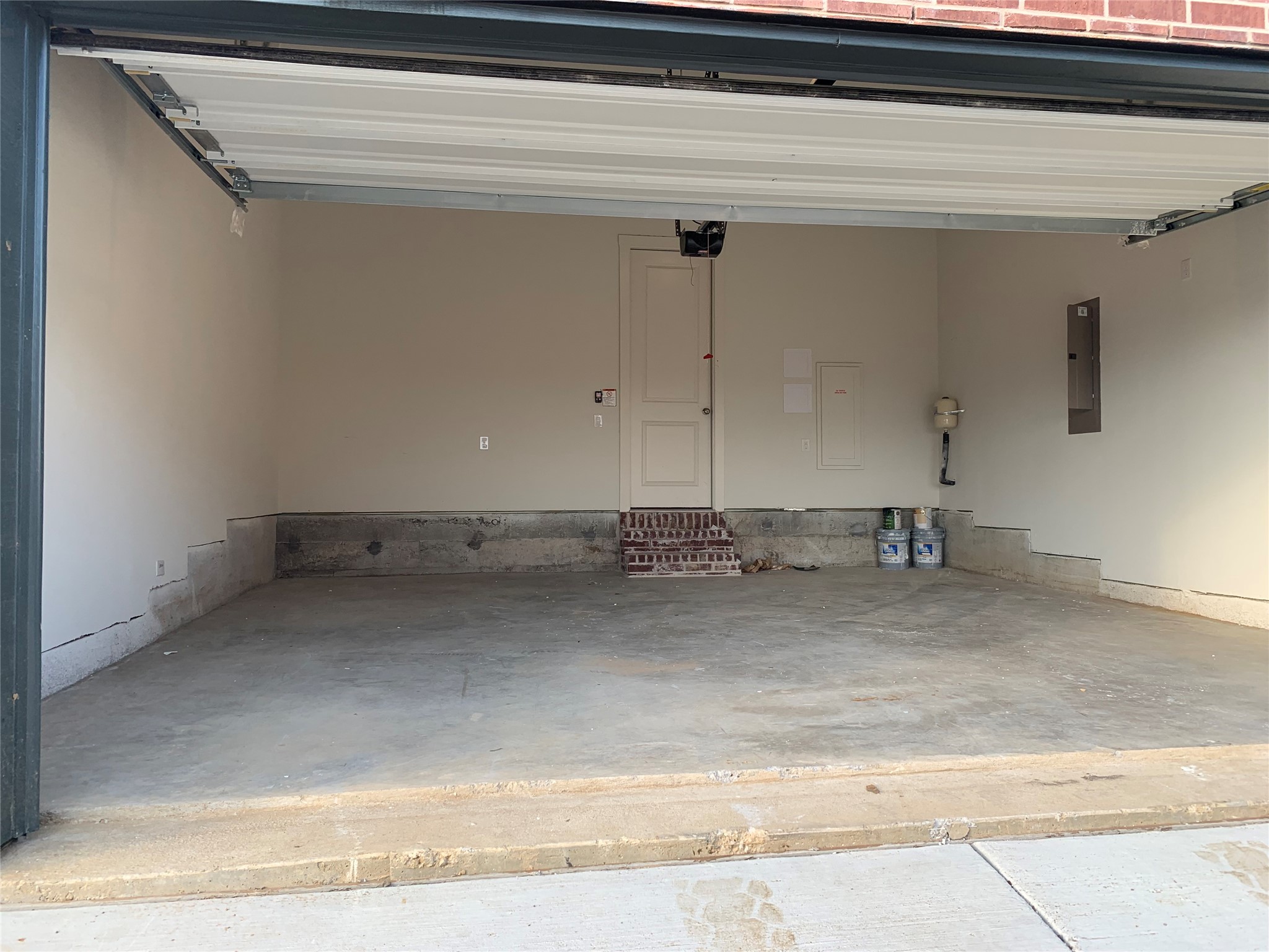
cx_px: 634
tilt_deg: +2.7
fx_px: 953
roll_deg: -0.6
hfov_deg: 67.3
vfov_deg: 53.1
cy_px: 476
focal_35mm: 26
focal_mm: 4.25
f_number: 1.8
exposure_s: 1/202
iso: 25
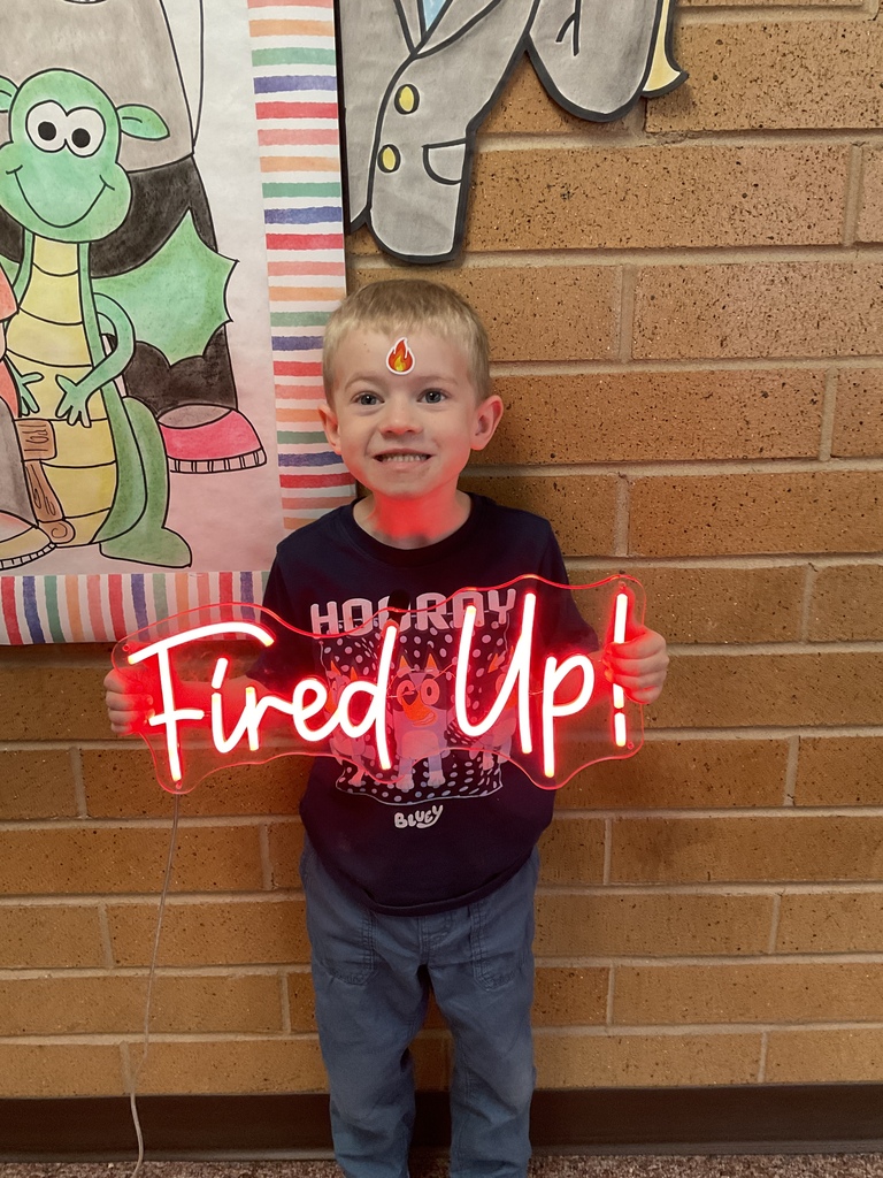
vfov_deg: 61.7
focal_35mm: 29
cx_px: 442
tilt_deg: -20.0
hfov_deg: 48.2
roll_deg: +0.4
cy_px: 589
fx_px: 986
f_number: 1.8
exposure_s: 1/60
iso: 160
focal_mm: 3
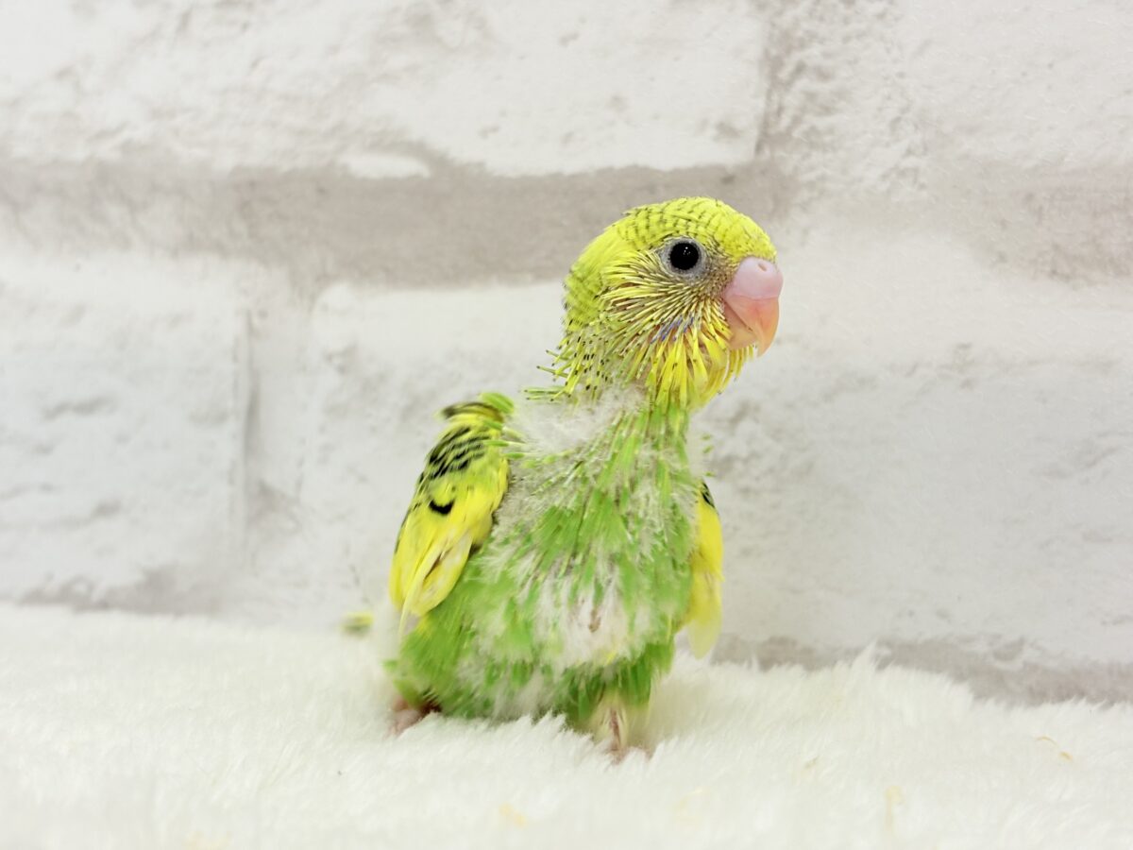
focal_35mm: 52
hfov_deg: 36.8
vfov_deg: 28.0
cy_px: 425
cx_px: 566
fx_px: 1702
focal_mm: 5.96
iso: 32
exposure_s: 1/50
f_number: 1.6
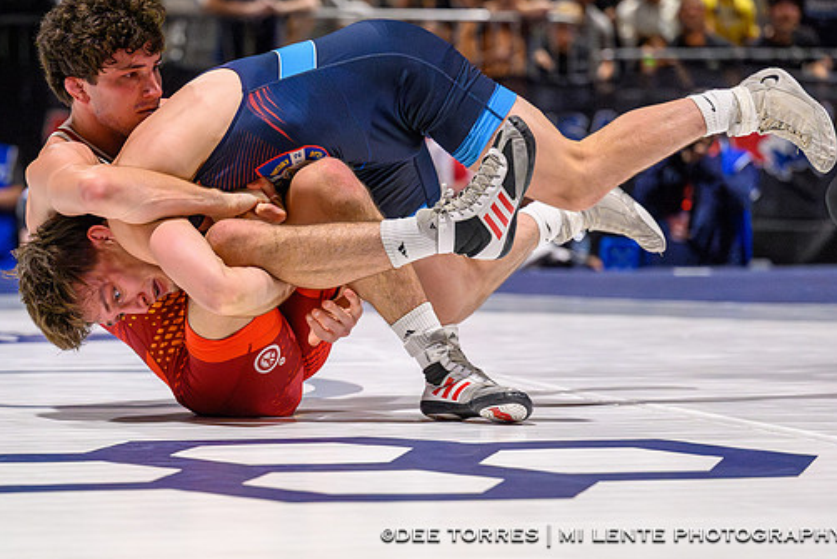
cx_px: 230
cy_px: 339
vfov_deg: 8.6
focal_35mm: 160
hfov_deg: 12.8
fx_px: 3721
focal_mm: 100
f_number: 2.8
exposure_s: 1/800
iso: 10000
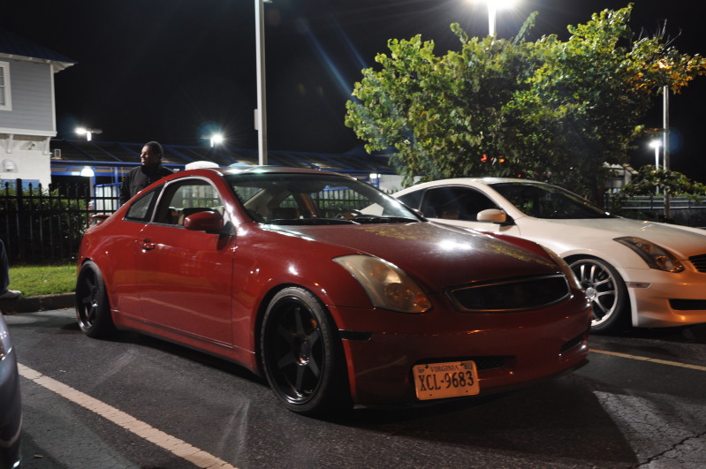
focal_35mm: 36
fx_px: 705
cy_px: 234
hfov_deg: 53.2
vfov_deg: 36.8
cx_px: 353
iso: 320
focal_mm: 24
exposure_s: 1/6
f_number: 5.6
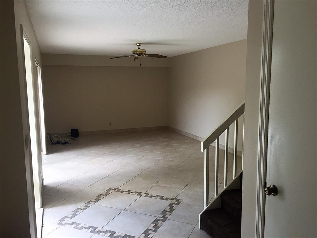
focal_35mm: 29
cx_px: 158
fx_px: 266
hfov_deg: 61.7
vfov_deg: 48.2
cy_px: 119
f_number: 2.2
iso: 40
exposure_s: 1/30
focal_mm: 4.15
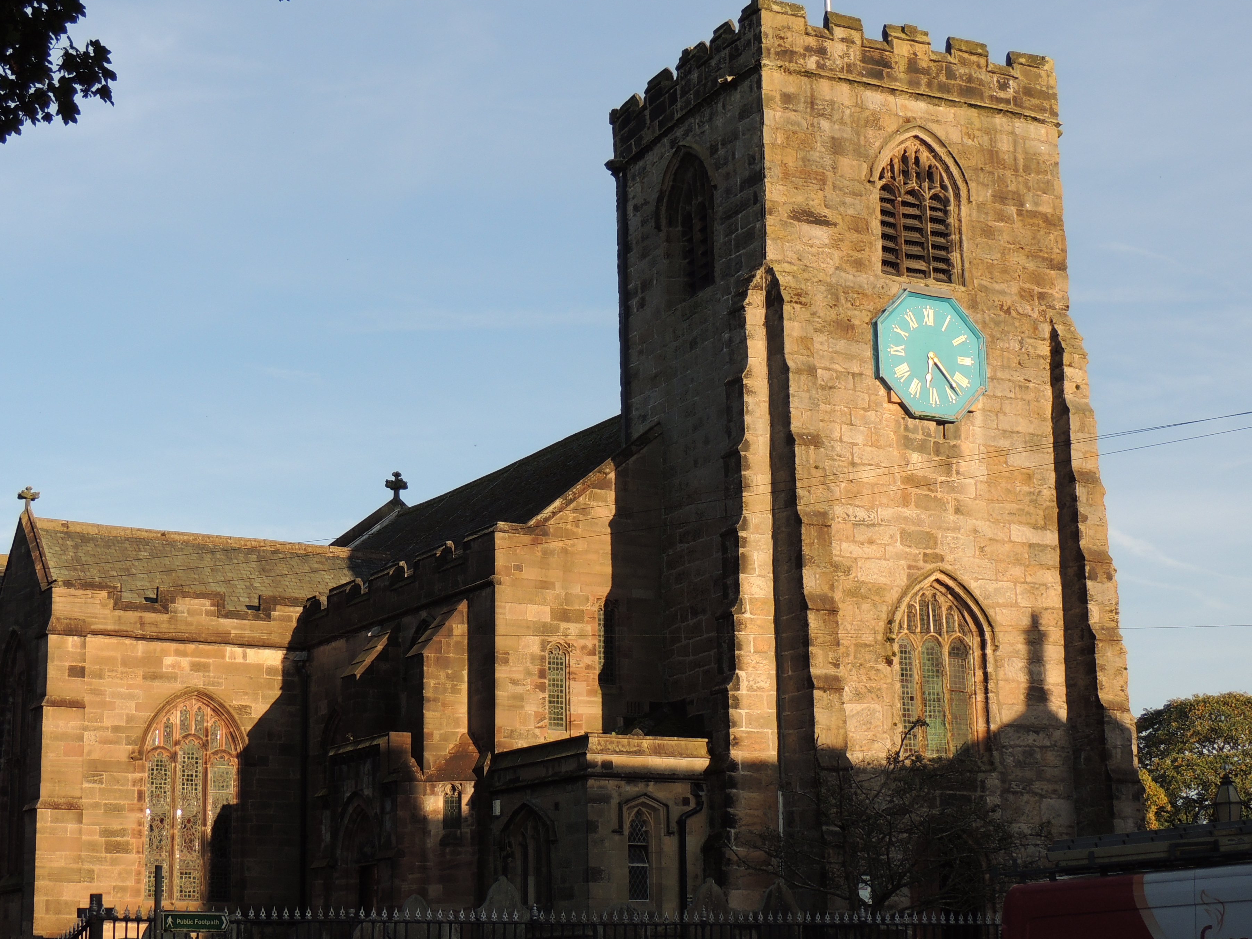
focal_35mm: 64
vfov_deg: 22.9
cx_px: 545
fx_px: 2315
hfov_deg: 30.2
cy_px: 474
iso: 100
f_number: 3.6
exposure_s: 1/500
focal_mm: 8.9
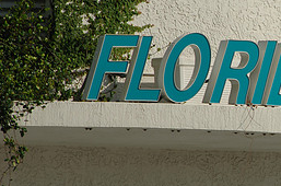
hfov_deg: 3.0
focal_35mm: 678
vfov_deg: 2.0
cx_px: 311
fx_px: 5279
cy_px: 86
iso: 100
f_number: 9.5
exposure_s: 1/350
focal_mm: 200
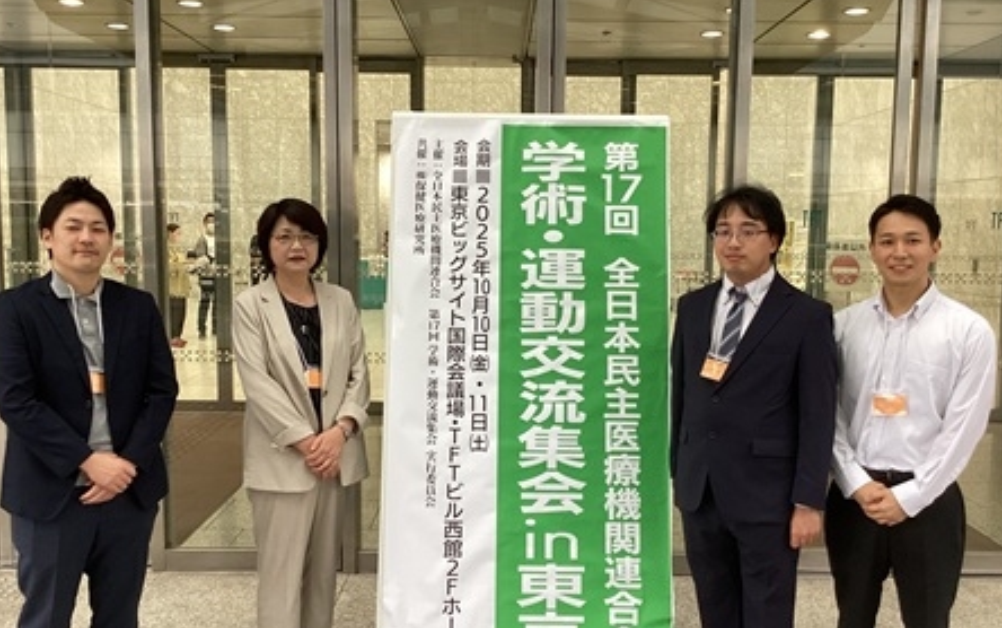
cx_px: 499
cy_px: 344
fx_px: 1011
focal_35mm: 37
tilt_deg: -7.4
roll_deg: -1.5
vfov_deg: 34.5
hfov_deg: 52.7
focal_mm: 3.3
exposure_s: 1/50
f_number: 2.4
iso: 100
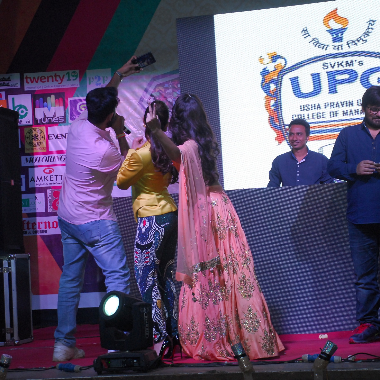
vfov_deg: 17.4
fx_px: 1242
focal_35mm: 100
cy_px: 190
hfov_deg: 17.4
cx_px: 160
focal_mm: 52
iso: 640
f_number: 5
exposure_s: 1/125
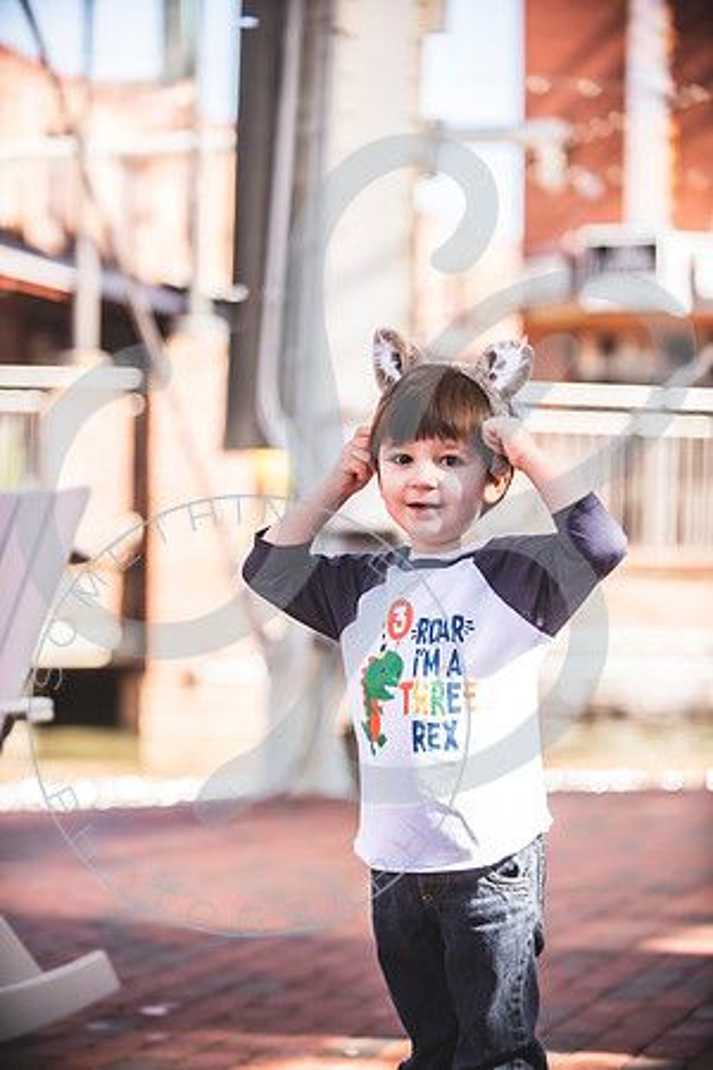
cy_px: 535
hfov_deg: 14.4
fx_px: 2822
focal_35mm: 95
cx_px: 356
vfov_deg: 21.5
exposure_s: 1/320
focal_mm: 95
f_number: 2.8
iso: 100
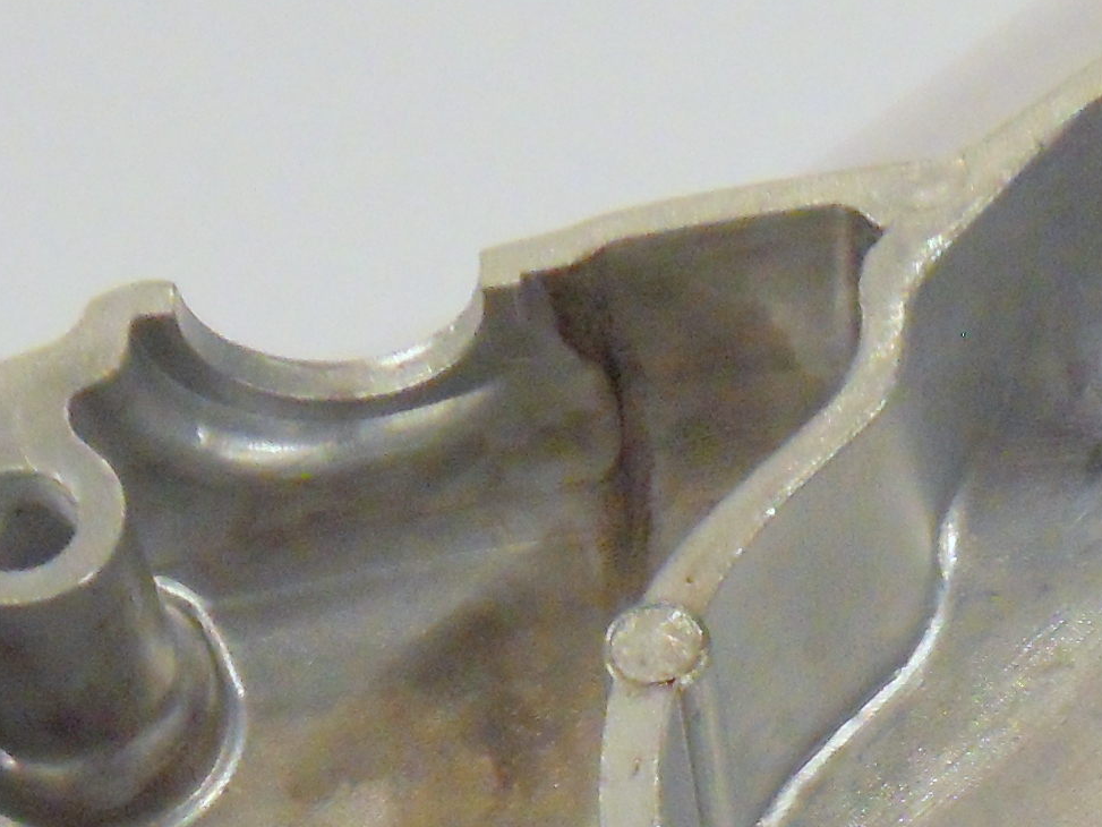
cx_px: 1062
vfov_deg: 7.9
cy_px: 1149
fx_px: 5890
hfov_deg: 10.6
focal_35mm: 185
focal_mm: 7.9
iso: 320
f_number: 4.2
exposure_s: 1/45
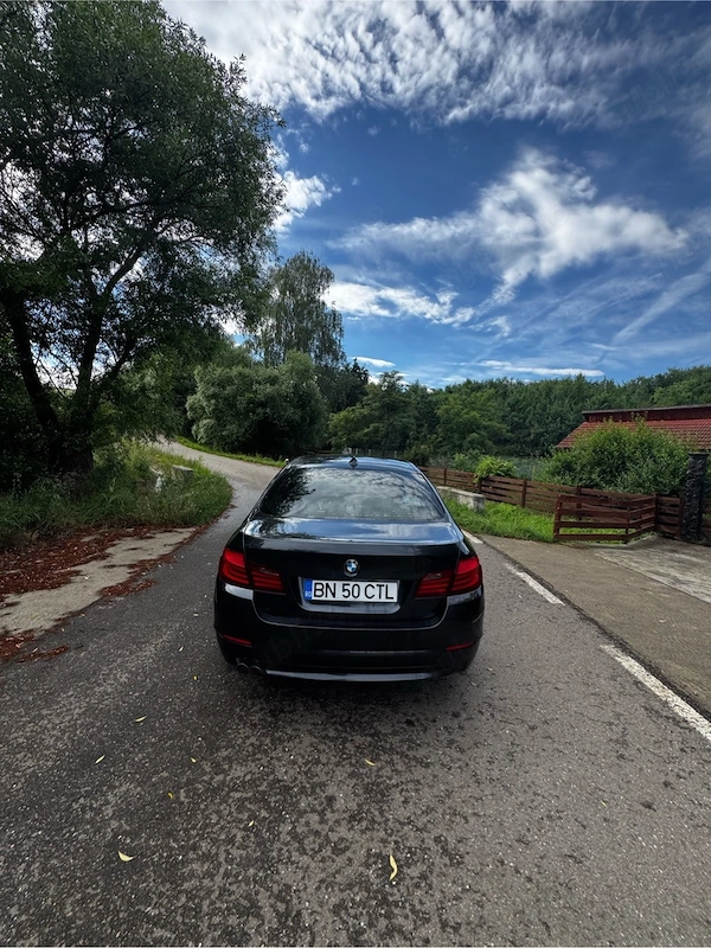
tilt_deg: -3.4
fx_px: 383
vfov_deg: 102.1
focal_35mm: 14
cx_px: 356
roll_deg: -3.2
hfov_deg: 85.7
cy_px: 474
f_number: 2.2
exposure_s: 1/840
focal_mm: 2.22
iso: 50
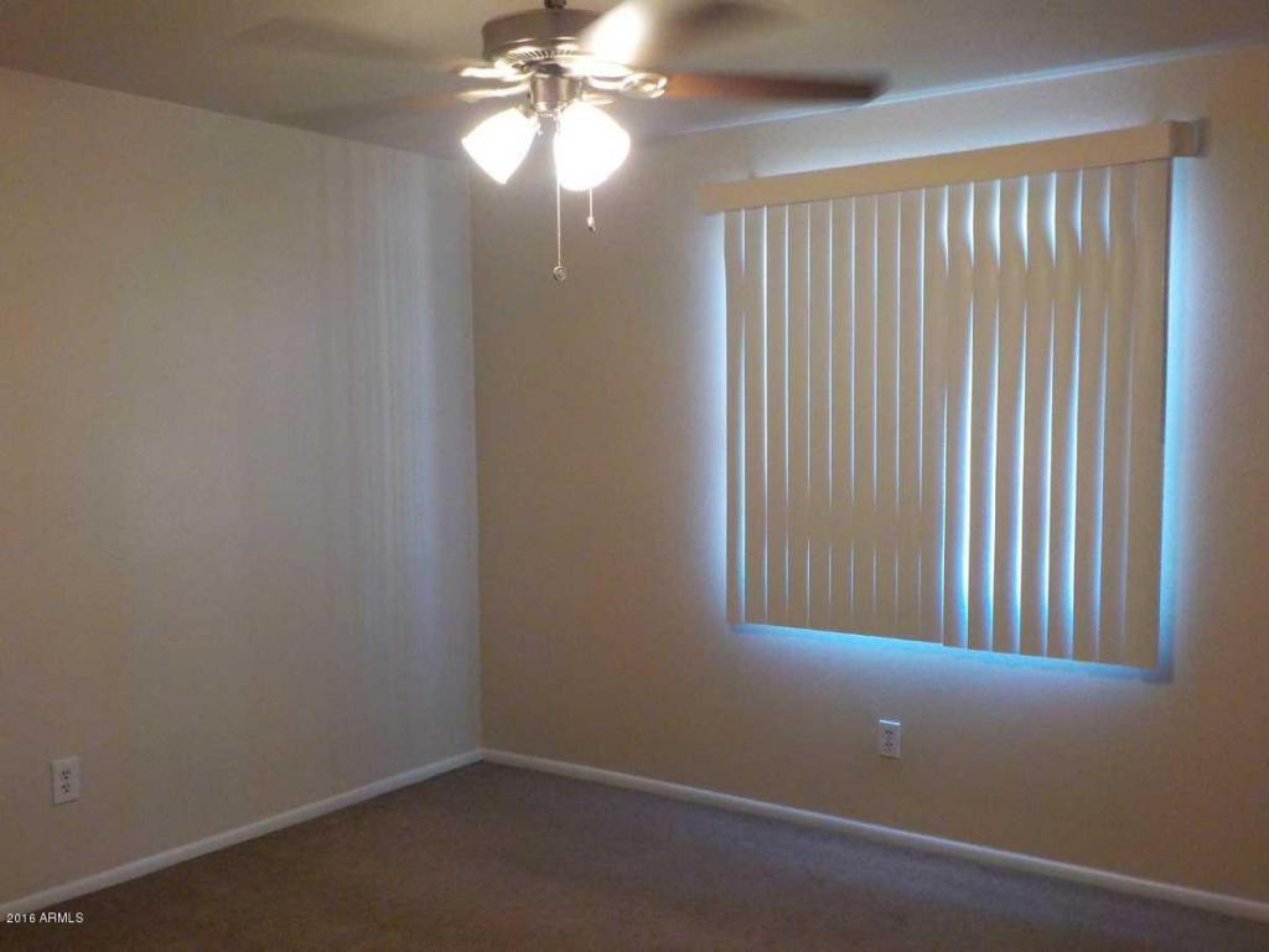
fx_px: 1100
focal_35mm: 30
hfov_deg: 60.0
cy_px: 476
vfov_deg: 46.8
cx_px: 634
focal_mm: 4.1
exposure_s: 1/50
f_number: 3.3
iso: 500
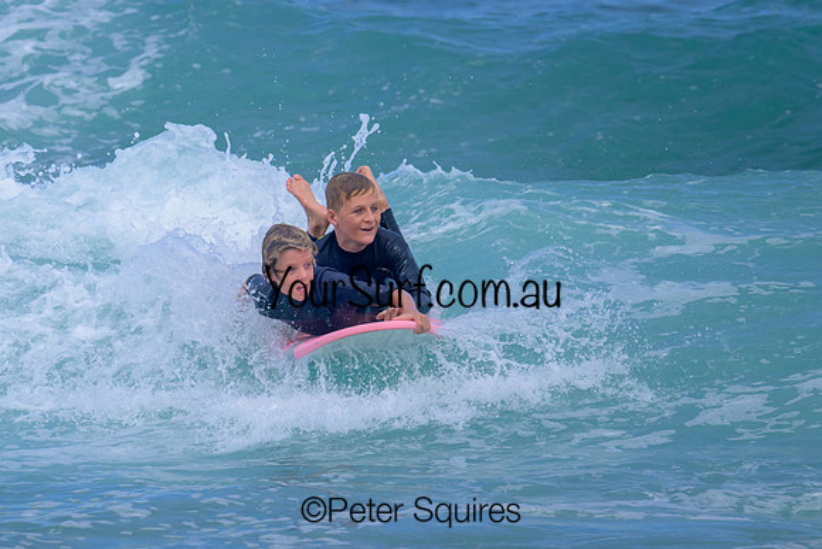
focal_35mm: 680
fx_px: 15530
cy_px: 281
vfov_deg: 2.0
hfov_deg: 3.0
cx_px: 317
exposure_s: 1/2000
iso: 900
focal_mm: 500
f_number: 11
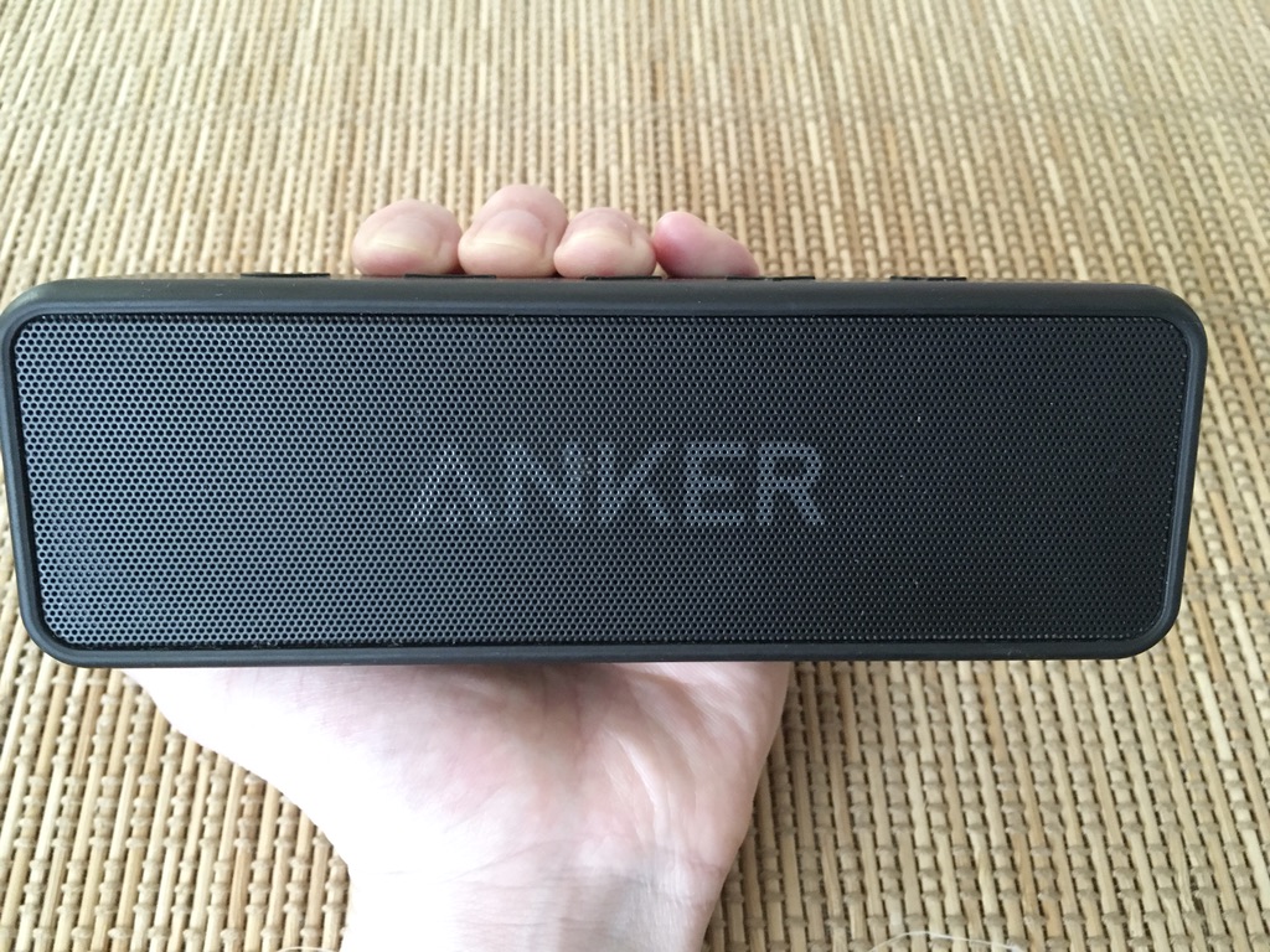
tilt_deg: -59.3
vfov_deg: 48.2
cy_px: 476
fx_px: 1064
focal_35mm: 29
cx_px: 635
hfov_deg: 61.7
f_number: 2.2
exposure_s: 1/15
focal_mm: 4.15
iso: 250
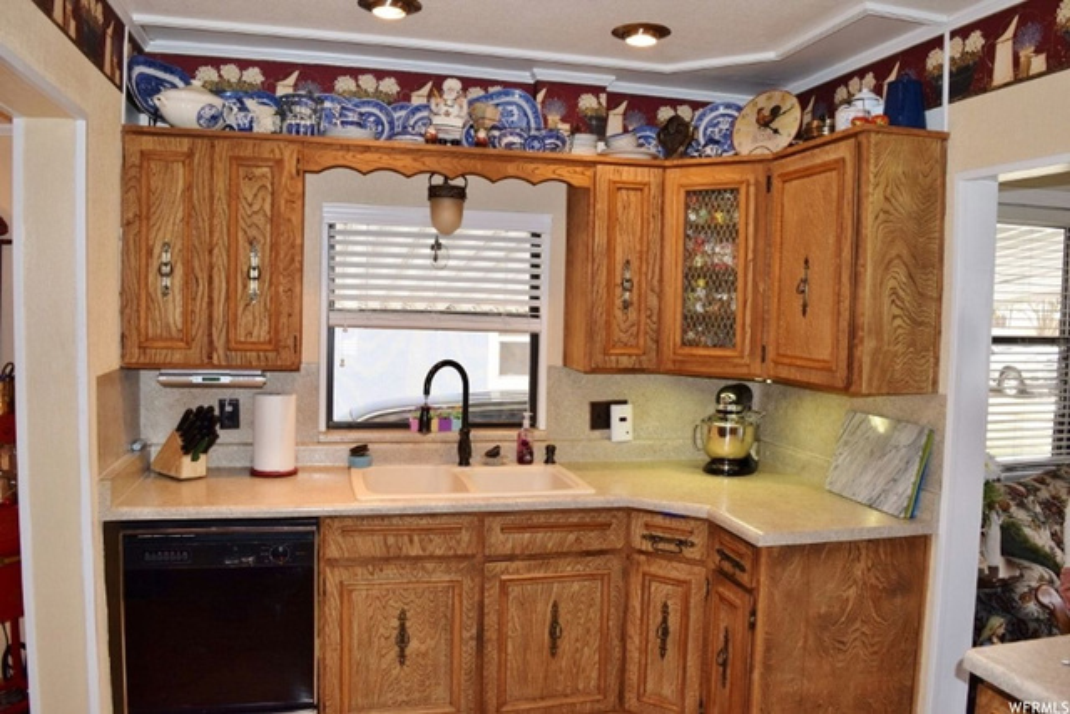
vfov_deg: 48.0
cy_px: 357
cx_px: 535
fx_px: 803
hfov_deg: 67.4
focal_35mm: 27
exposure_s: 1/100
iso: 800
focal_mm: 18
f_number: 5
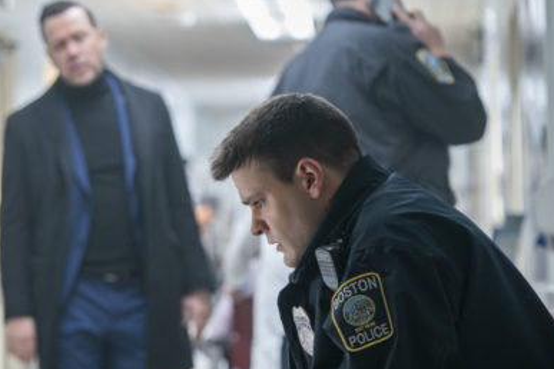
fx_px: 2385
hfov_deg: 13.2
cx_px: 175
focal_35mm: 155
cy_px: 280
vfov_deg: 8.8
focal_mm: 100
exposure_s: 1/250
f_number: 3.5
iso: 3200
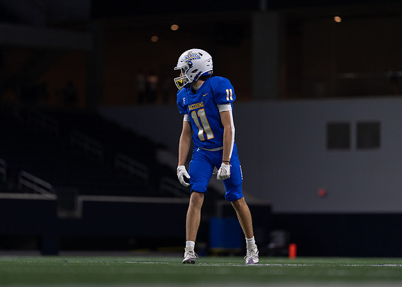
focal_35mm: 243
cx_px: 204
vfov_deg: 5.9
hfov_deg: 8.3
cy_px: 135
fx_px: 2774
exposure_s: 1/1000
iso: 1000
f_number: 2.8
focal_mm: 200
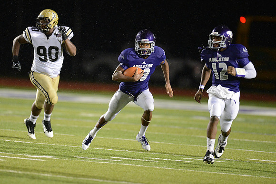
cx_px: 138
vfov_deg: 3.4
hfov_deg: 5.2
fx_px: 3067
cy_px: 92
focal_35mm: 400
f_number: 2.8
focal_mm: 400
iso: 5000
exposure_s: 1/1000
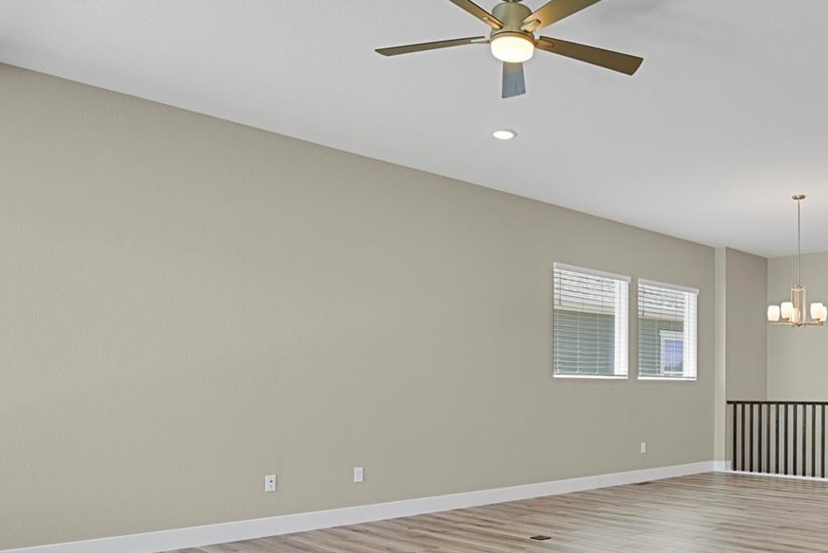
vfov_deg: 41.5
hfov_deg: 57.1
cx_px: 625
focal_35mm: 31
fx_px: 713
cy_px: 389
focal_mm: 17
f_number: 8
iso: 250
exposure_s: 1/1.25
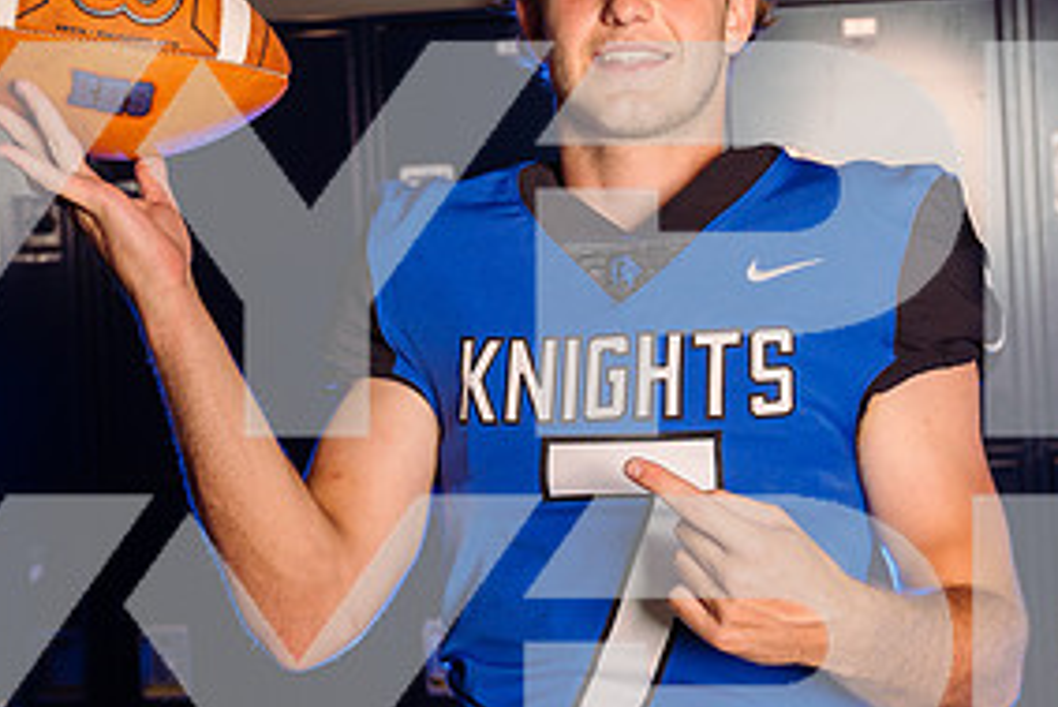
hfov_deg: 26.0
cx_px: 464
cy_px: 241
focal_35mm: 78
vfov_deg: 17.5
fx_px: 2293
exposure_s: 1/250
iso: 320
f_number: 4.5
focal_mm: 38
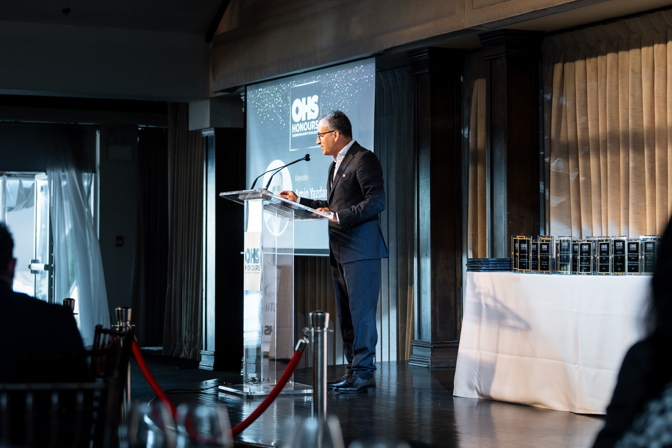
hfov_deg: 25.2
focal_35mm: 81
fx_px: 1504
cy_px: 174
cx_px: 336
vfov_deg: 16.9
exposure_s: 1/200
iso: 1250
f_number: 2.8
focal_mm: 65
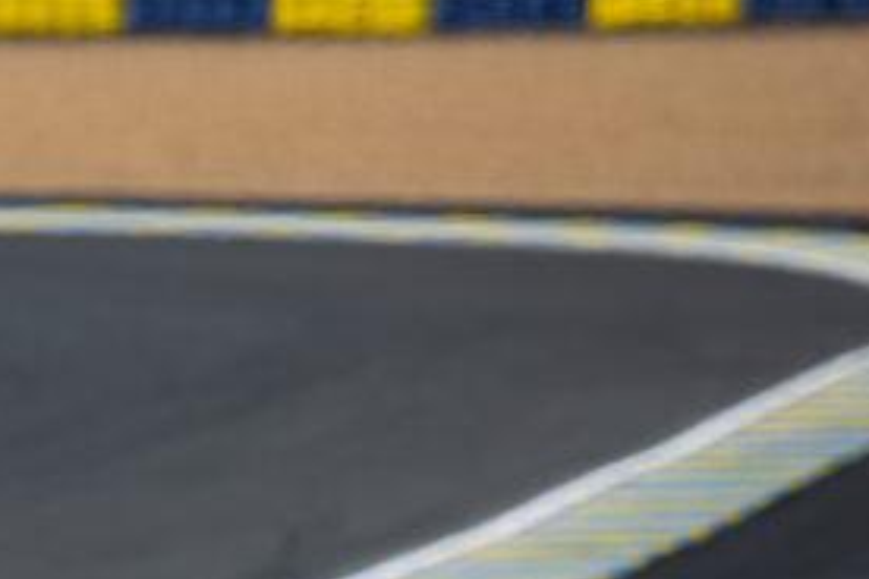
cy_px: 719
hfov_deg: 1.4
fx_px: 35843
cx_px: -66
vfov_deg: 0.9
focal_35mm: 1485
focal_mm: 400
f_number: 5
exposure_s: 1/1600
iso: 100
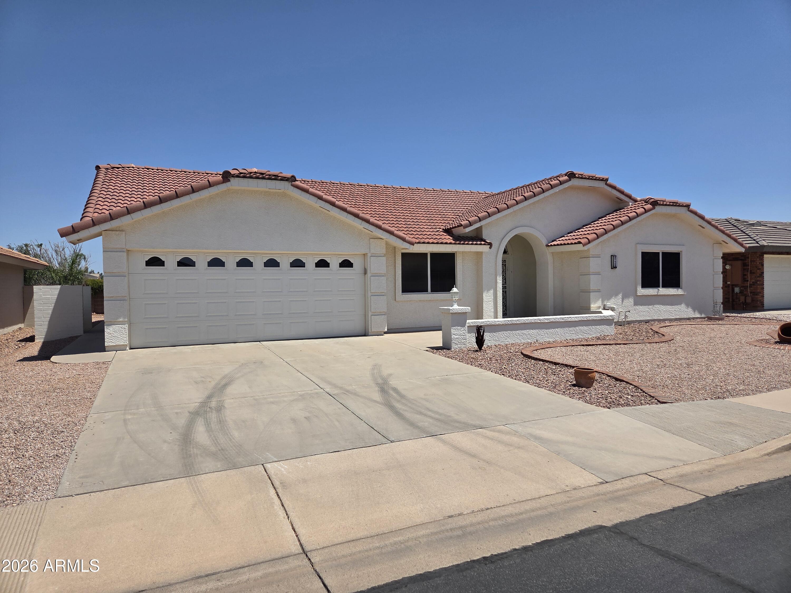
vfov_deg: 58.9
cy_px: 296
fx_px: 526
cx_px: 396
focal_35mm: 23
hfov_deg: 73.9
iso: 64
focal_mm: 5.4
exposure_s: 1/7891
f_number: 1.8
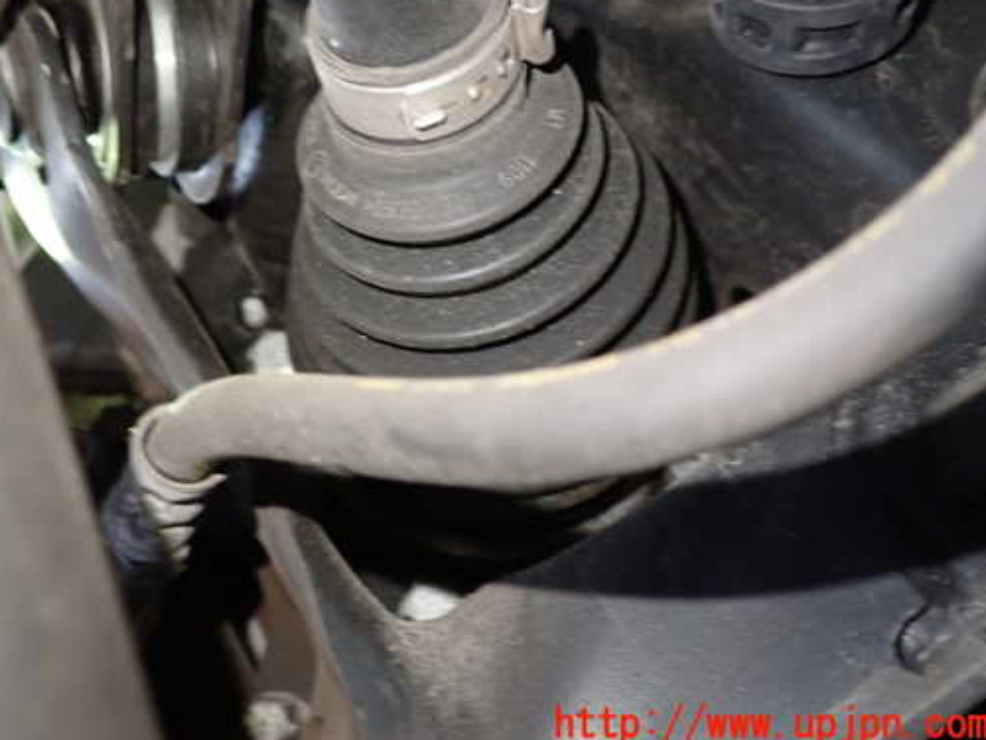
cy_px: 306
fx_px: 1025
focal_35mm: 36
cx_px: 408
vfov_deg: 39.5
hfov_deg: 51.1
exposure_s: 1/25
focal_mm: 5.4
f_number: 2.3
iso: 800
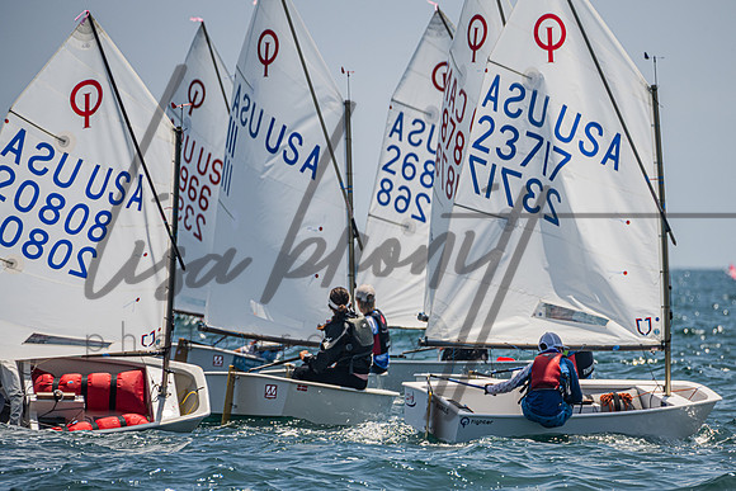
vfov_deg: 3.2
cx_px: 449
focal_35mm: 427
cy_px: 264
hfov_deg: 4.8
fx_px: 8730
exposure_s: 1/1250
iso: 250
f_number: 8
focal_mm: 350
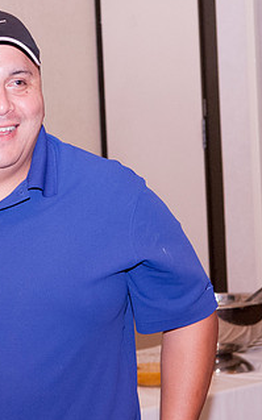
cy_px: 180
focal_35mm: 143
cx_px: 13
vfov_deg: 14.6
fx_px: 1636
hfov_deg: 9.1
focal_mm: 44
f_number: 4
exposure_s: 1/100
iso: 1250
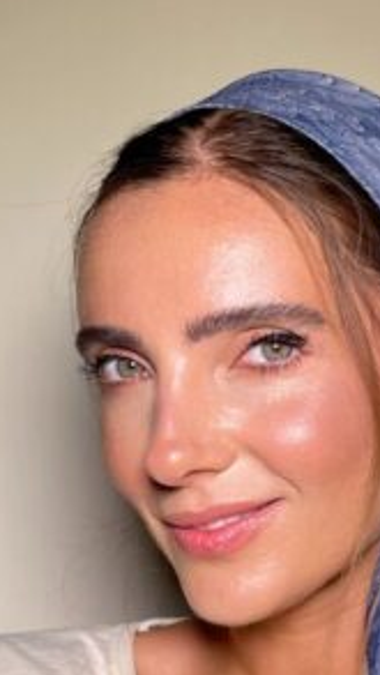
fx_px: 1664
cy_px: 541
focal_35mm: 93
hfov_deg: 13.0
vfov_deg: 22.6
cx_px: 228
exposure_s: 1/121
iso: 32
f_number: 1.6
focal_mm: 5.1
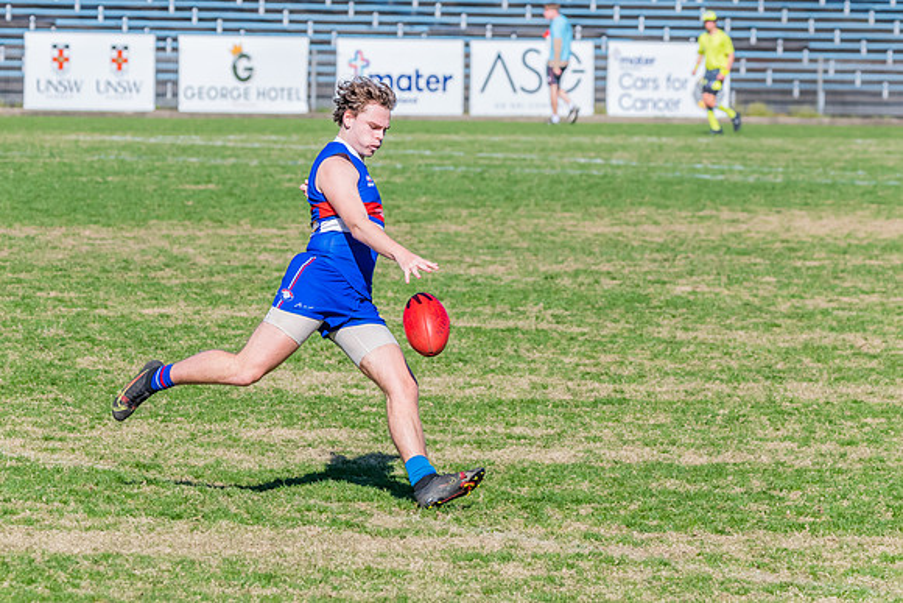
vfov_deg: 4.3
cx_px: 408
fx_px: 7990
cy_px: 264
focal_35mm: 318
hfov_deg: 6.5
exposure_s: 1/1600
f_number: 10
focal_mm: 240
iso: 800
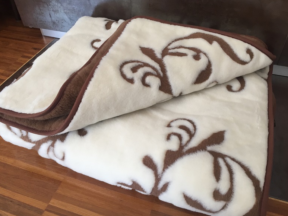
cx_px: 145
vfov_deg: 46.8
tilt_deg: -44.5
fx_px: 250
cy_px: 109
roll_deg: +3.6
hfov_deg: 60.0
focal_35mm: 30
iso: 40
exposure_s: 1/40
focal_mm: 4.15
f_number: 2.2
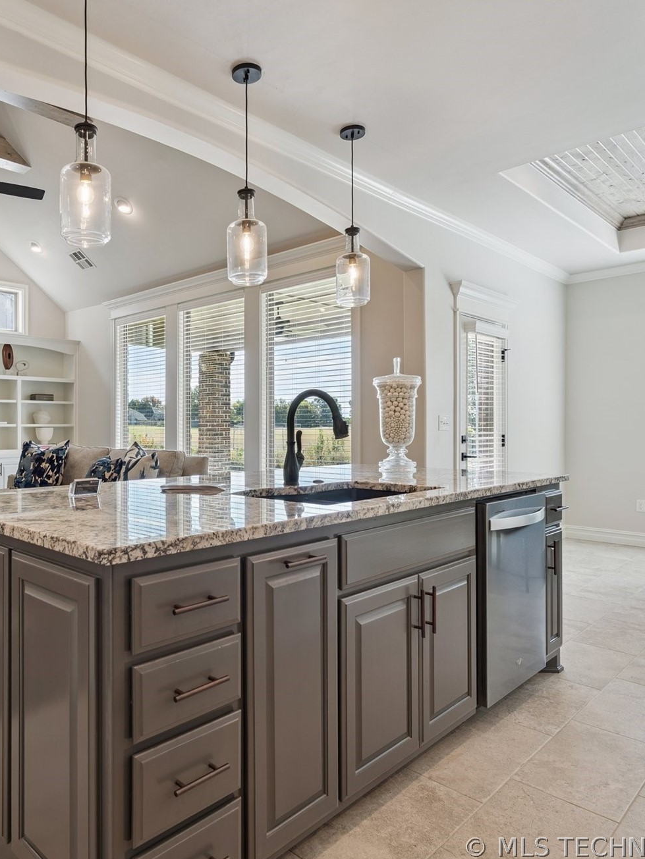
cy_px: 420
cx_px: 198
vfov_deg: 71.6
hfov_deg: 55.2
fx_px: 596
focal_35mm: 24
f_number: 6.3
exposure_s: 1/60
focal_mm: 16
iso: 200
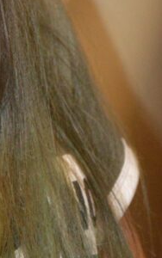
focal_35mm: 479
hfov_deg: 2.7
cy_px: -58
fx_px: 3377
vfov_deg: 4.4
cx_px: -122
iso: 2800
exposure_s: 1/60
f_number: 5.6
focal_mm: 92
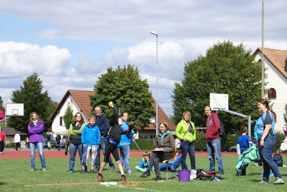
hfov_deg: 22.6
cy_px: 96
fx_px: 718
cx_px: 144
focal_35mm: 90
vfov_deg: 15.2
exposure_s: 1/400
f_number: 7.1
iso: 100
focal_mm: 60
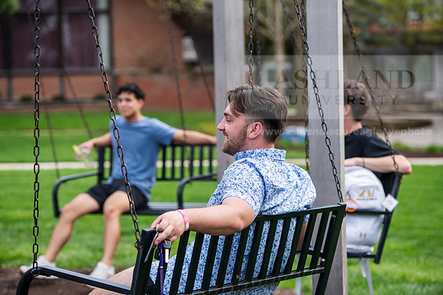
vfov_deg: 12.5
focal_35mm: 110
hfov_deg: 18.6
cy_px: 148
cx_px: 222
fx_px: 1354
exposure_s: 1/320
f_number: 3.5
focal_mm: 110
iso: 125
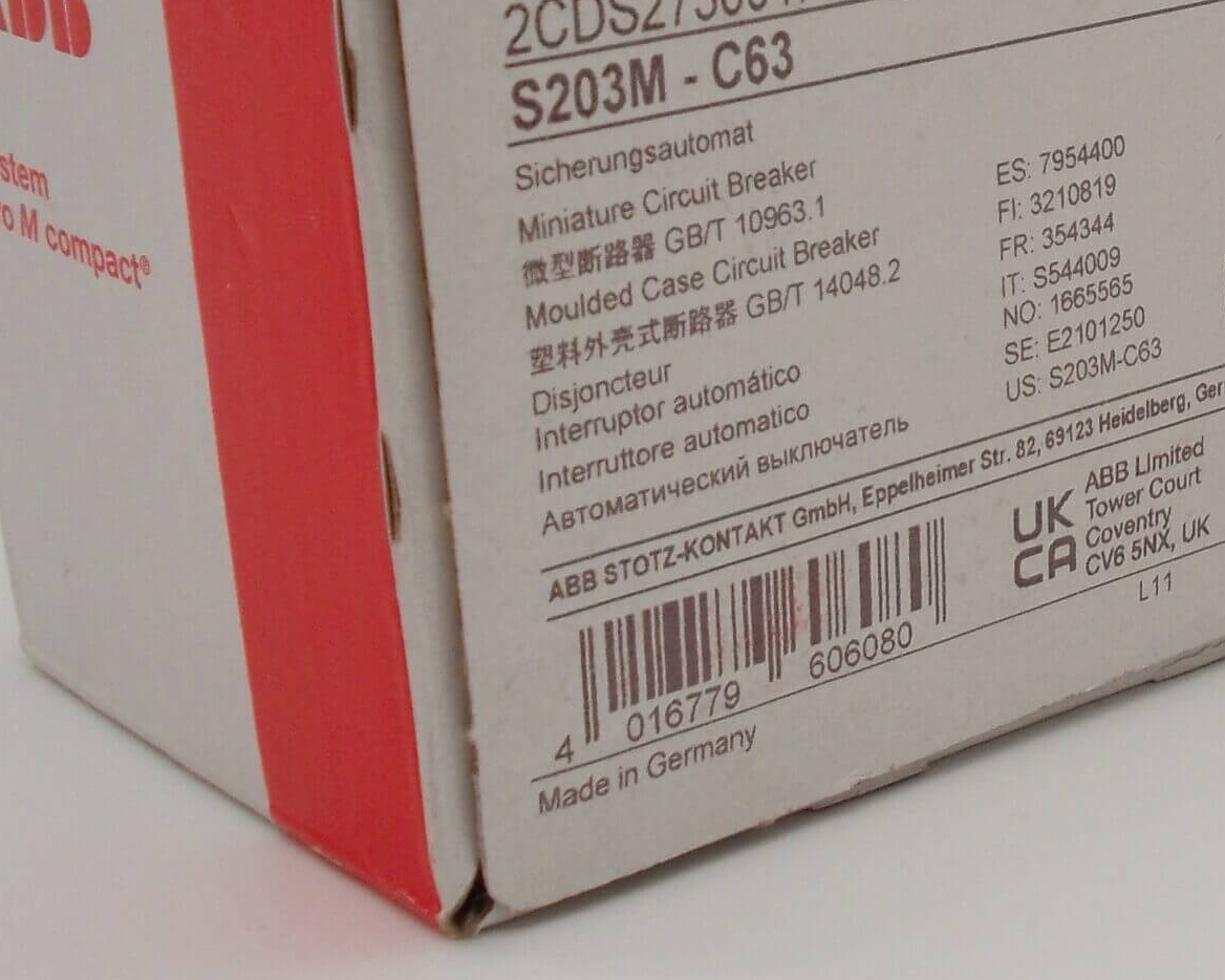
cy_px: 195
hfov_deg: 20.3
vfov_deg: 16.6
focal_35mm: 92
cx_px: 1143
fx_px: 3335
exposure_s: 1/125
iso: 80
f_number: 3.3
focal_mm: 6.1
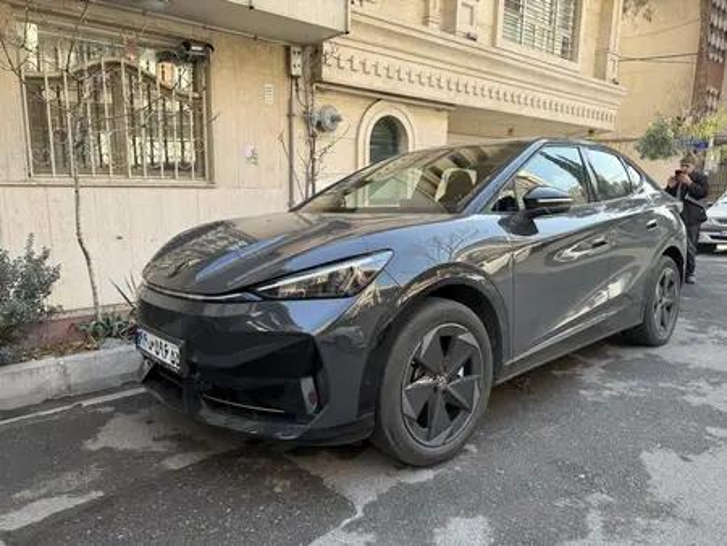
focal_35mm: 24
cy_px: 273
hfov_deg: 71.6
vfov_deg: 56.9
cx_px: 364
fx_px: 504
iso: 80
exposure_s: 1/488
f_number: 1.78
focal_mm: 6.76
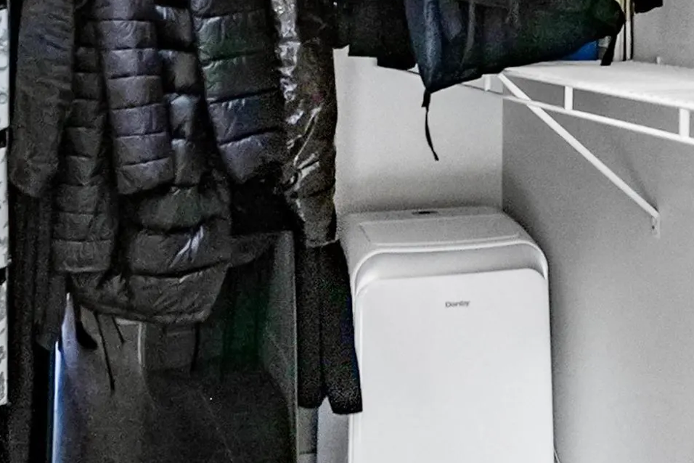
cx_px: 523
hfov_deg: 42.2
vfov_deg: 28.9
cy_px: 61
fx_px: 868
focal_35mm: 45
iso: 800
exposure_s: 1/13
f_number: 5.6
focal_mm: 14
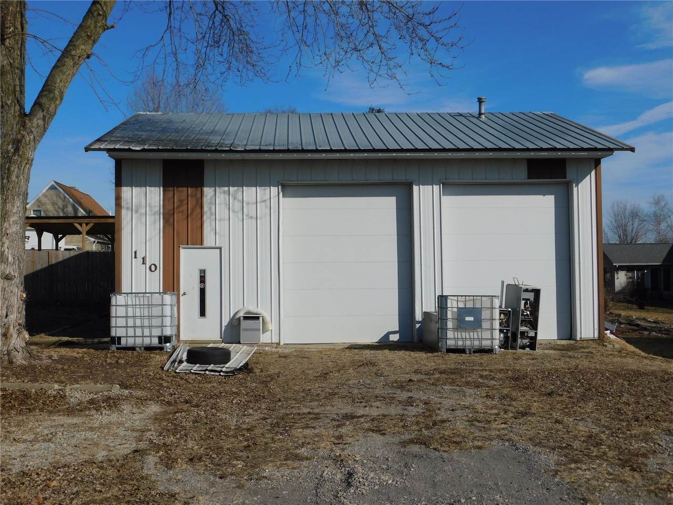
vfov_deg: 36.0
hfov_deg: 46.8
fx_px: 778
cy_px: 252
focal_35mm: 40
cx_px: 336
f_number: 7.2
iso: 125
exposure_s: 1/800
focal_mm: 7.1
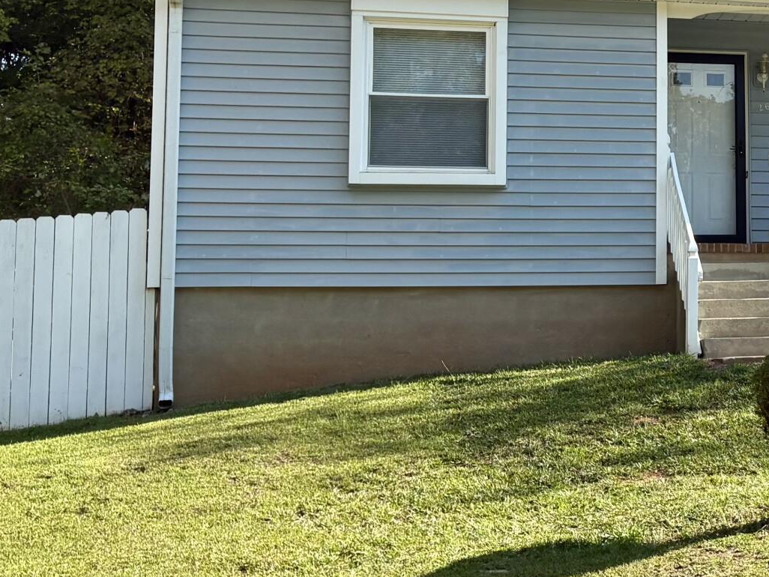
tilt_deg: +7.4
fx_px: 1689
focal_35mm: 76
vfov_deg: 19.3
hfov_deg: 23.4
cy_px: 144
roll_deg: +1.8
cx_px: 927
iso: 64
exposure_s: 1/1706
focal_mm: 5.96
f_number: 1.6
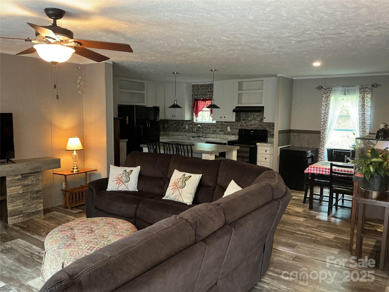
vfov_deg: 48.2
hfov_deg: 61.7
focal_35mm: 29
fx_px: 326
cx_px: 194
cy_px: 146
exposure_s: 1/40
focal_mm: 3
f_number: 1.8
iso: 200
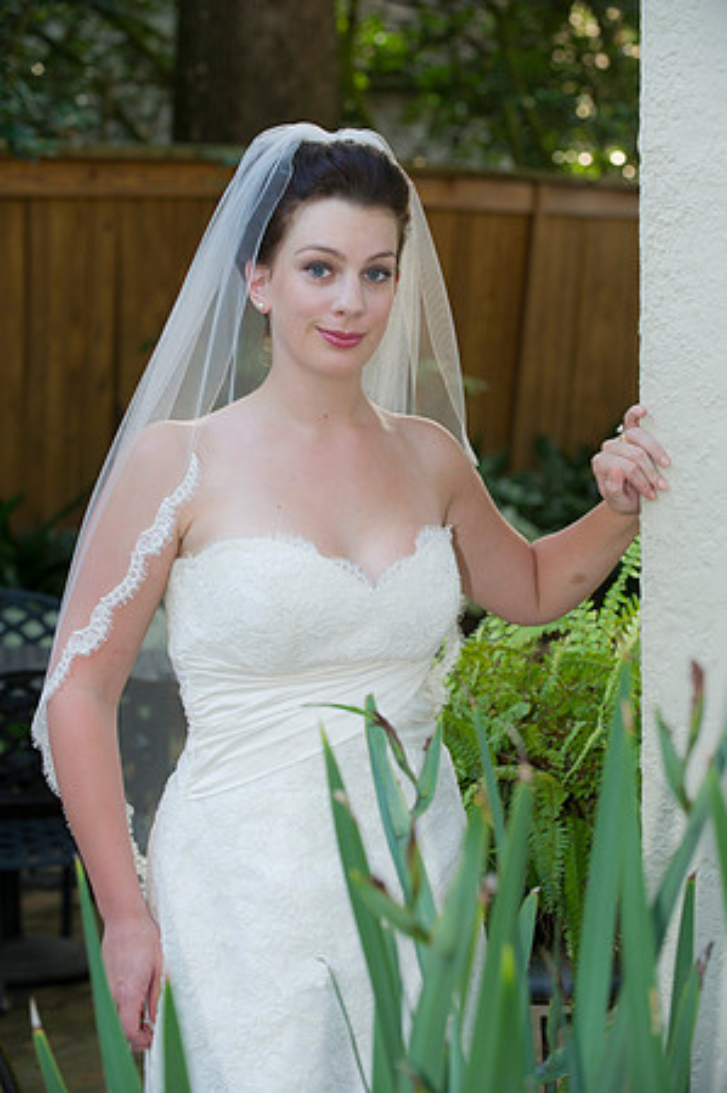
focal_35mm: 105
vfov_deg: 19.5
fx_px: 3188
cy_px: 546
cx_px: 364
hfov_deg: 13.0
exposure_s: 1/60
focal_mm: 105
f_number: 5
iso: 400
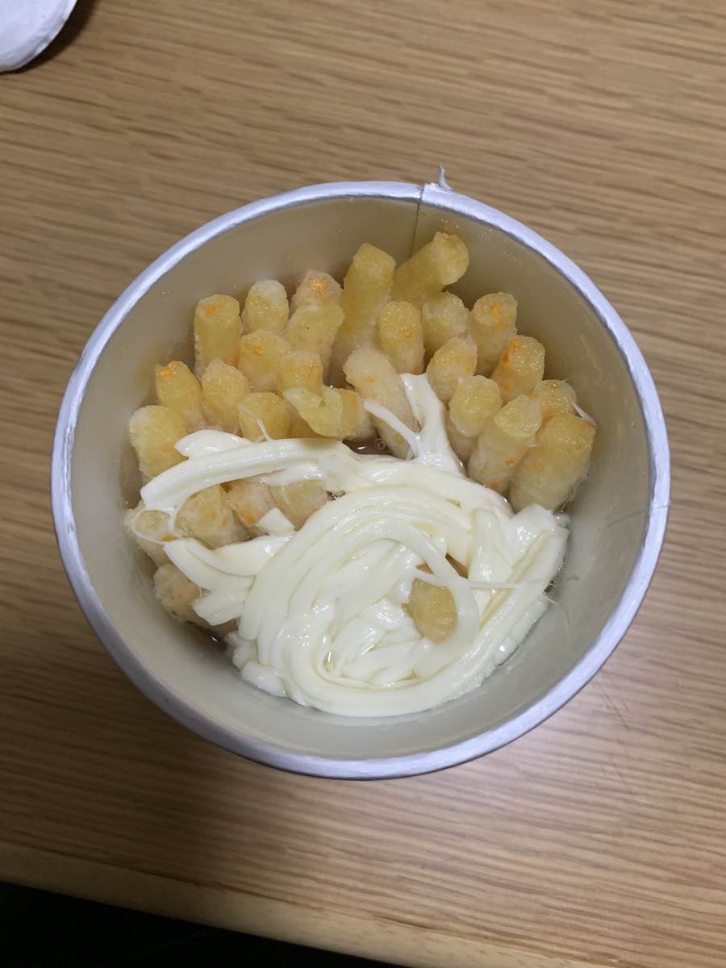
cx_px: 363
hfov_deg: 53.1
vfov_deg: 67.3
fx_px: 727
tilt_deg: -78.3
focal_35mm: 26
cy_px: 484
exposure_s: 1/45
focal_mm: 4.25
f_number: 1.8
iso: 160
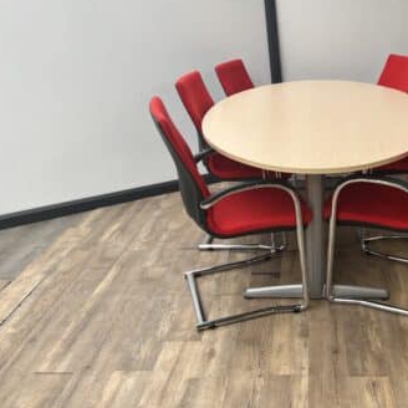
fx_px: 467
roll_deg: +0.8
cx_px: 304
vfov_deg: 47.2
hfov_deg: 45.7
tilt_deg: -23.2
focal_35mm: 35
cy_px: 196
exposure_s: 1/110
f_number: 1.6
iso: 125
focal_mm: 5.1
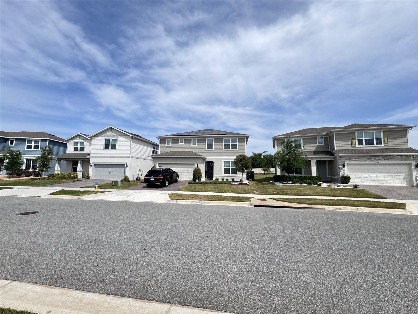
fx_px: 169
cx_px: 209
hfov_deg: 102.1
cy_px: 157
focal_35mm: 14
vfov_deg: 85.7
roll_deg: -1.3
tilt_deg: +4.9
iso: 50
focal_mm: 2.22
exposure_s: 1/1709
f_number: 2.2
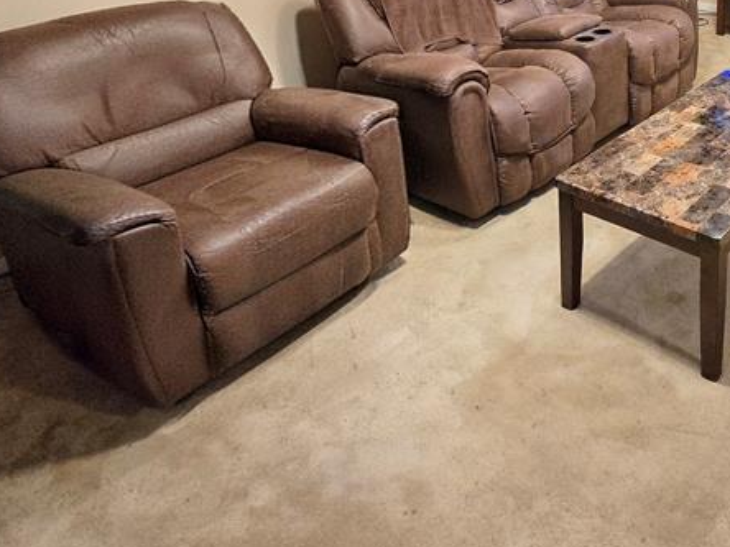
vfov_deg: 40.0
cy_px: -21
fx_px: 633
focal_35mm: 30
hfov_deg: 53.6
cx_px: 636
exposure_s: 1/60
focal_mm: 2.2
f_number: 2.2
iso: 1250
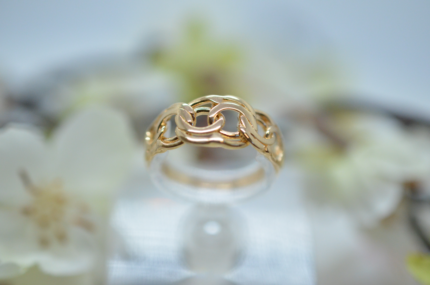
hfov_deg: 33.5
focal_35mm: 60
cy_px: 142
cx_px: 215
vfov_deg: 22.5
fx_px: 715
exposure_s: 1/2500
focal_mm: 40
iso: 2500
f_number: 4
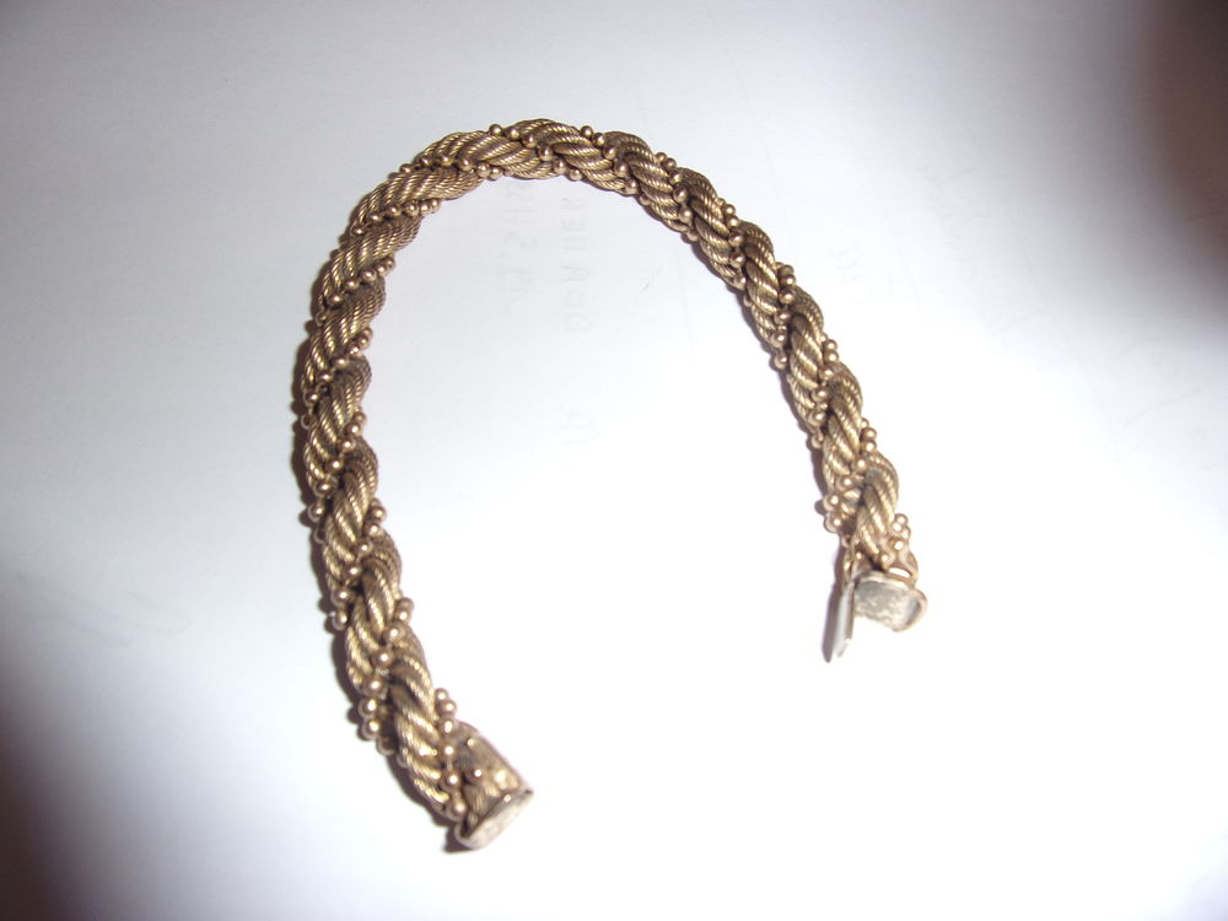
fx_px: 851
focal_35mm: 24
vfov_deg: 56.8
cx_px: 614
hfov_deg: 71.6
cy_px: 460
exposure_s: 1/34
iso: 80
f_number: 3.3
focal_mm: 4.3
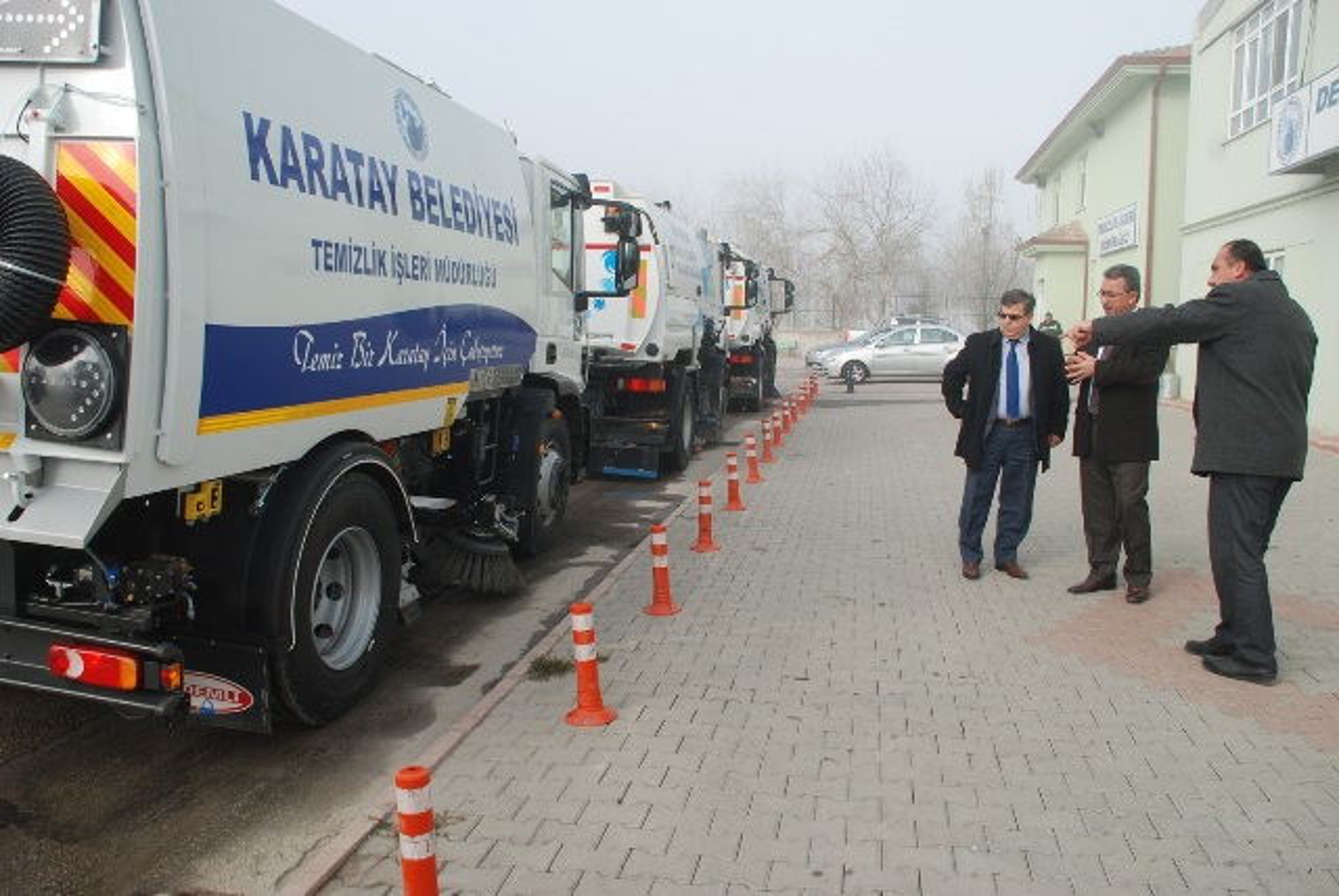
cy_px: 448
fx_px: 1005
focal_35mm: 27
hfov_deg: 67.3
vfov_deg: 48.0
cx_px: 670
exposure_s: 1/125
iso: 100
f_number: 5.6
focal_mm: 18
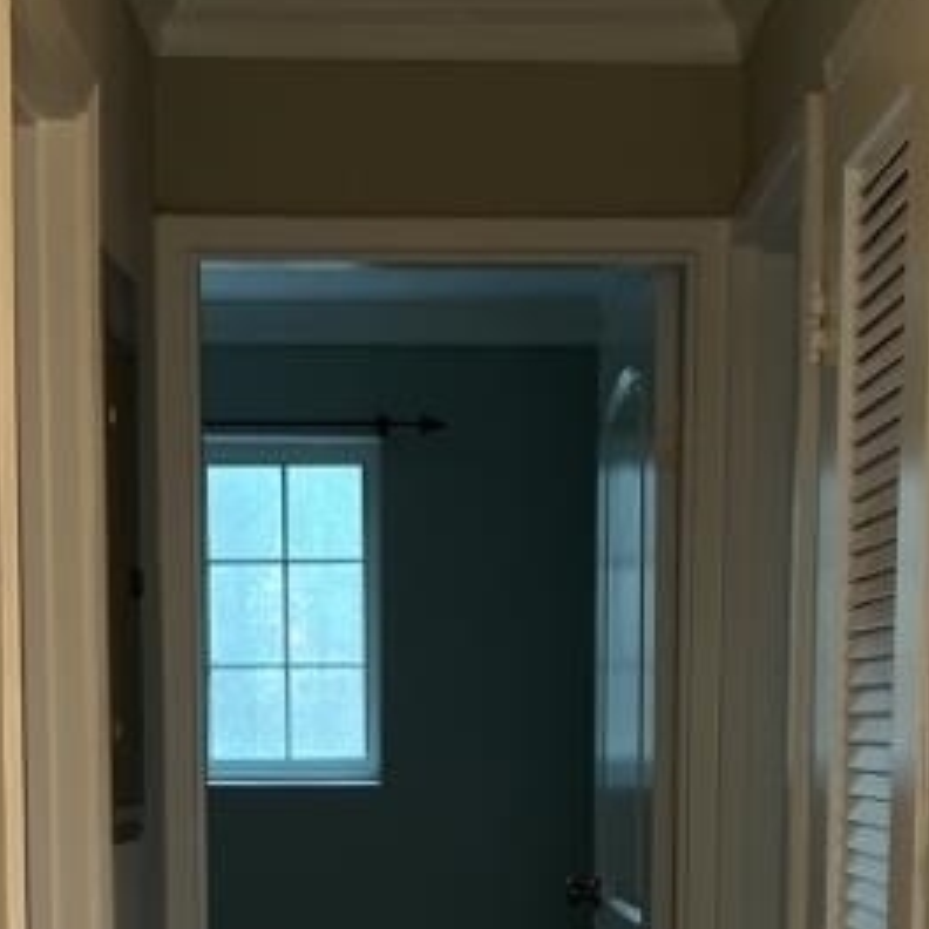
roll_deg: -0.5
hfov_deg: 19.5
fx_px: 2702
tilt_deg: -6.9
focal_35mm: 89
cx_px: 454
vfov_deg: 18.7
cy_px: 1042
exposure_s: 1/40
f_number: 1.5
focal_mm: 5.7
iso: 400
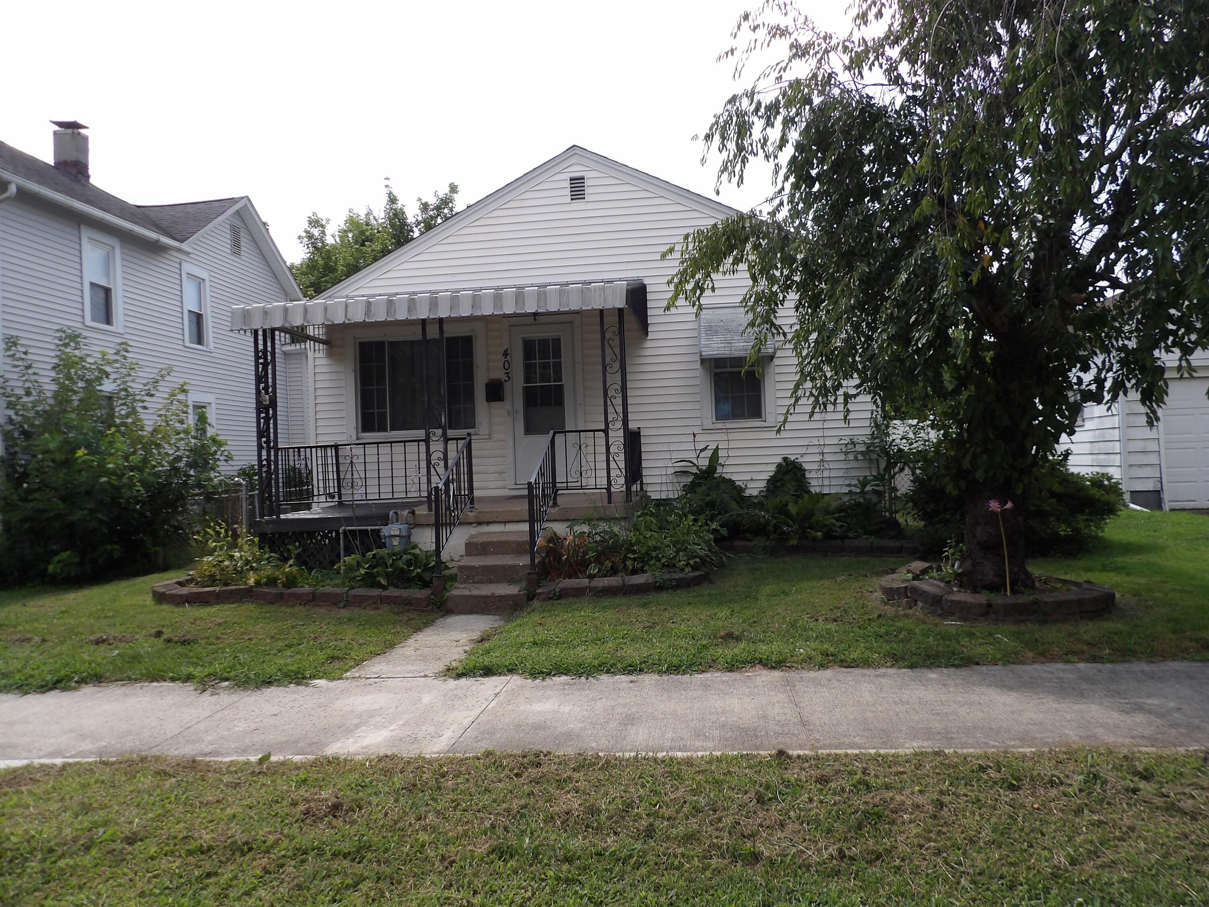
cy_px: 454
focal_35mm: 24
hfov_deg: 71.6
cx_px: 604
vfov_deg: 56.8
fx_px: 838
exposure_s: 1/604
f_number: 3.2
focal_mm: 4.3
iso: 100
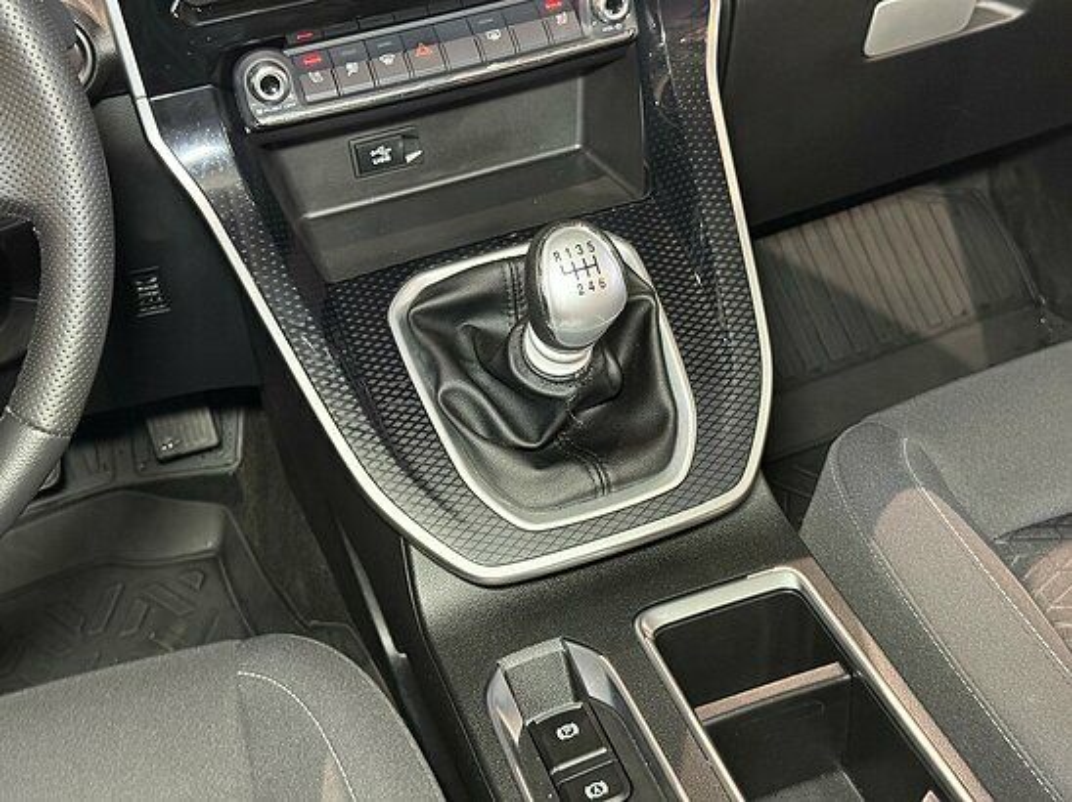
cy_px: 401
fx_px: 1485
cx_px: 536
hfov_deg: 39.7
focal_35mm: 48
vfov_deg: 30.2
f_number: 1.78
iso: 500
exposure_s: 1/33
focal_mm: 6.76
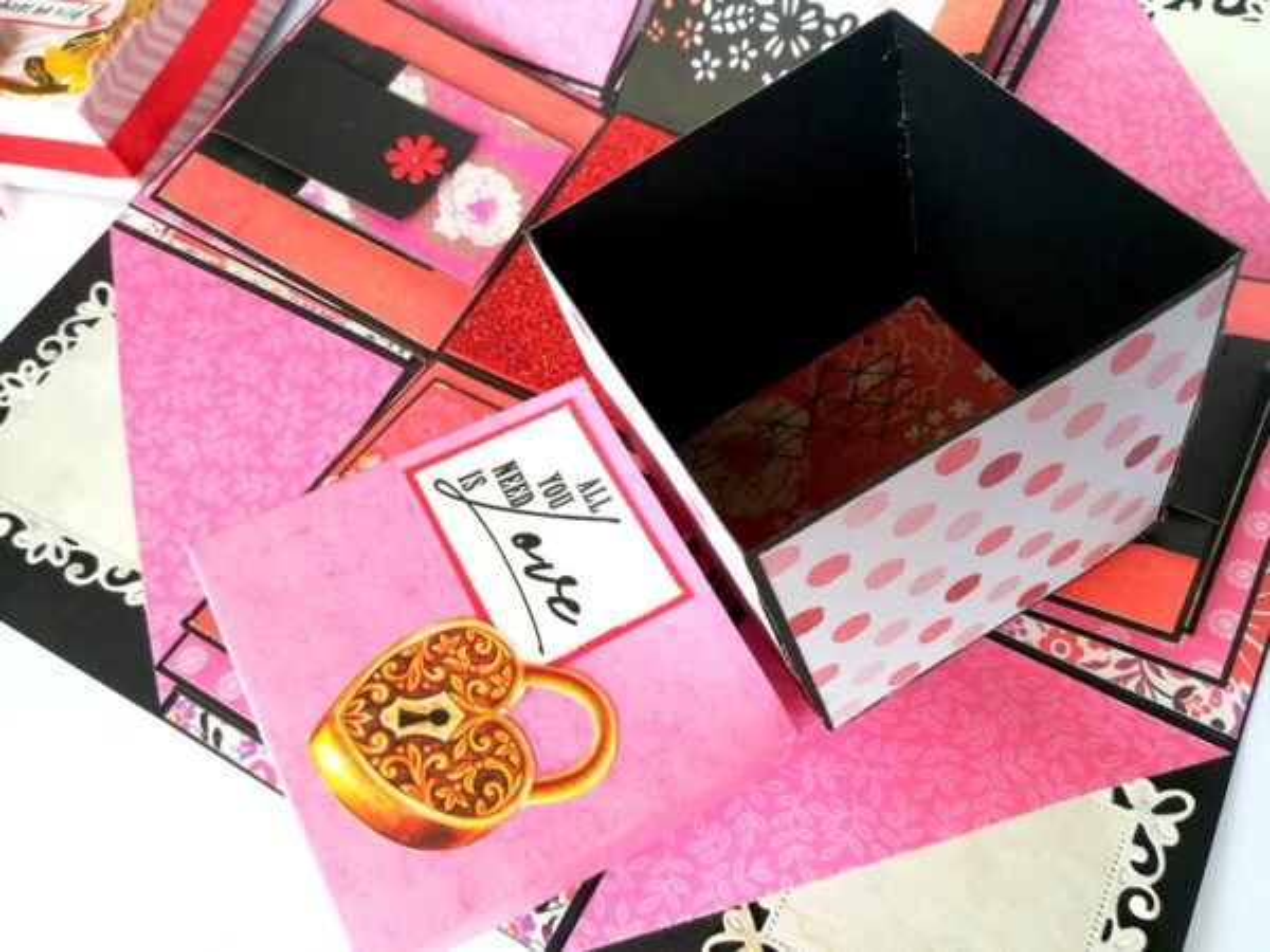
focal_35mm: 26
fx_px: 954
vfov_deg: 53.1
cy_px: 476
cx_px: 635
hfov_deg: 67.3
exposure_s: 1/40
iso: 100
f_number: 2.2
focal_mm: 3.83
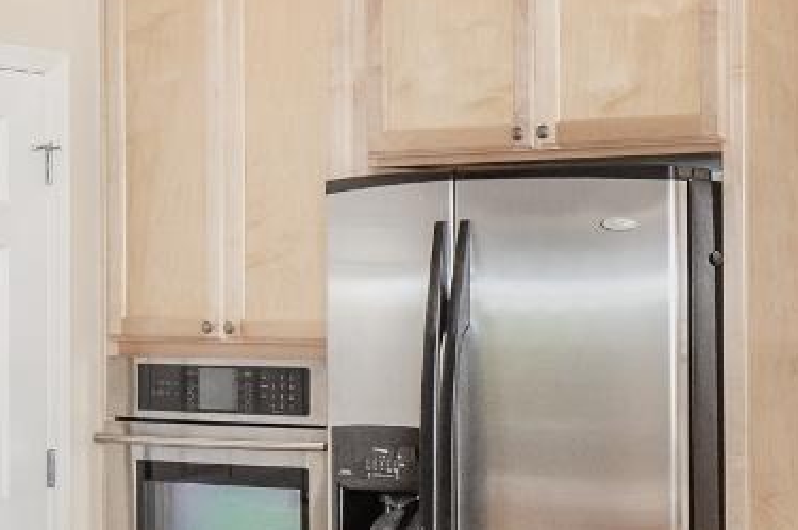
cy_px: 475
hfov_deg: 16.5
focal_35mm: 123
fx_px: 2723
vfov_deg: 11.1
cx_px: 675
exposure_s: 1/125
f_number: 8
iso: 400
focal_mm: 24
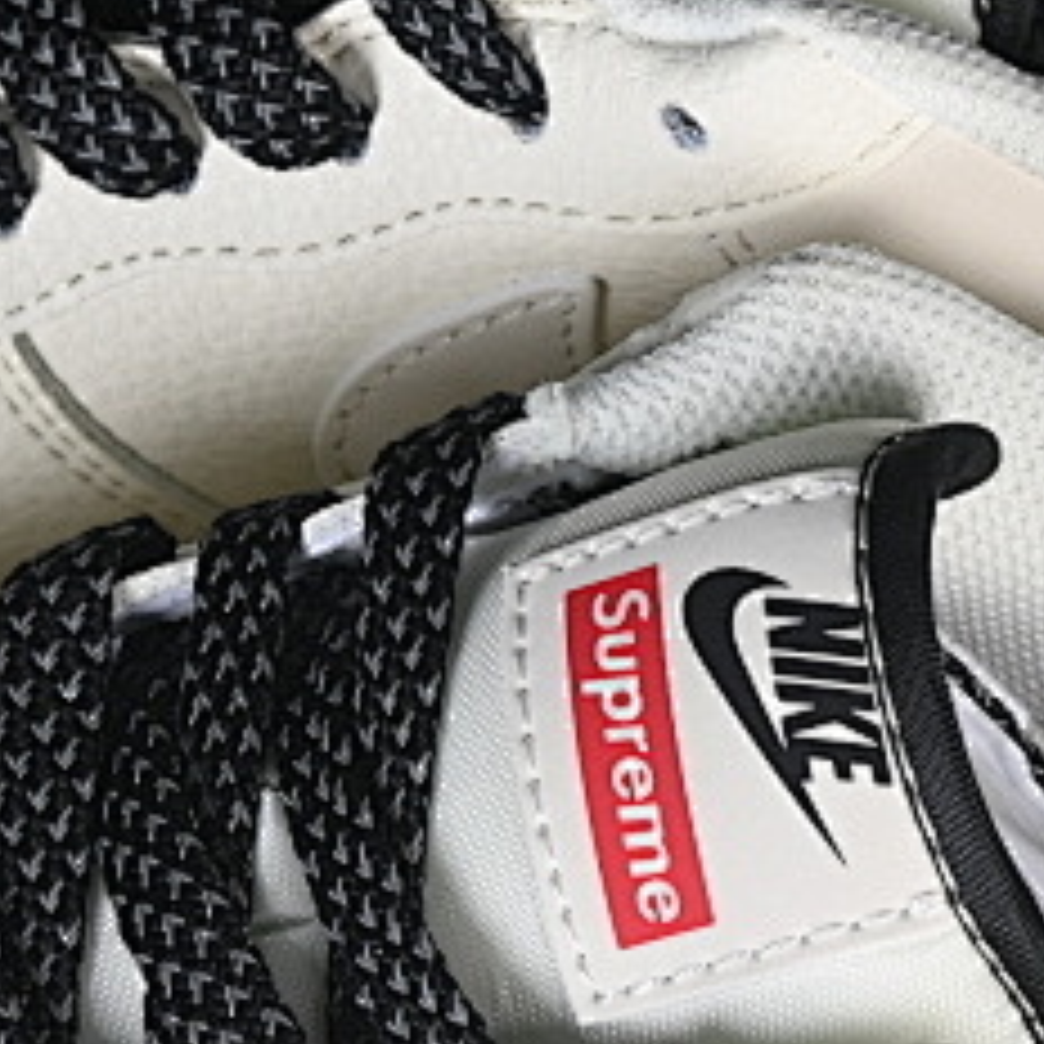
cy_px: 698
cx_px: 450
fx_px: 10134
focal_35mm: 297
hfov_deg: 5.9
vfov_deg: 5.9
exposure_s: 1/80
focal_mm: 50
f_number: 7.1
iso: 160
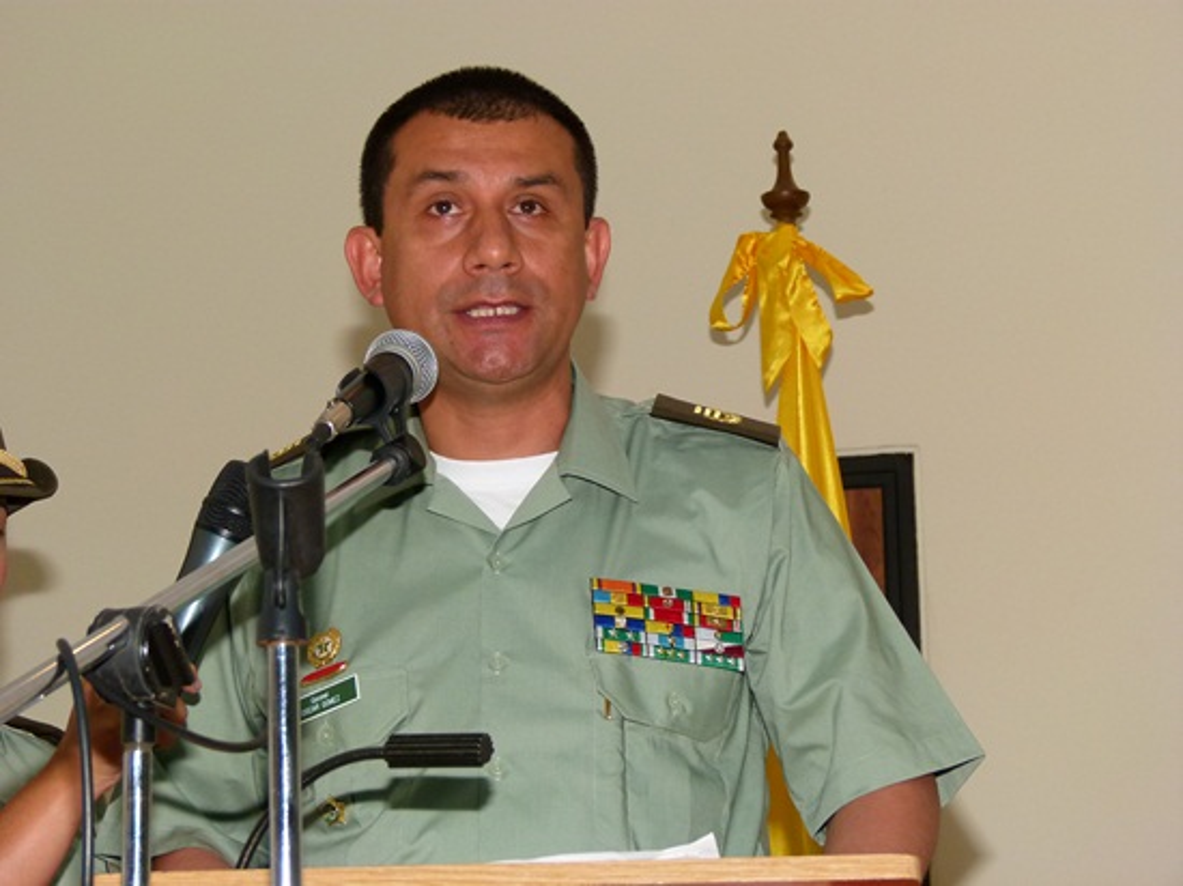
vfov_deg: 14.9
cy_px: 443
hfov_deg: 19.8
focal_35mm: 99
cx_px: 592
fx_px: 3382
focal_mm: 17.8
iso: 200
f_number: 4
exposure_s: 1/80
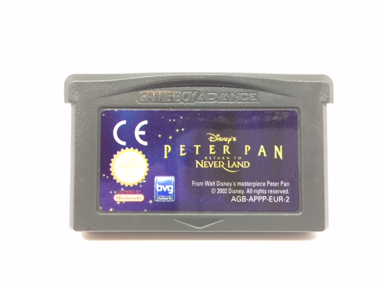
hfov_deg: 61.7
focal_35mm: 29
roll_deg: +2.2
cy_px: 142
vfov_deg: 48.2
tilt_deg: -39.0
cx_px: 189
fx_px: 317
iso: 50
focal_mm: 4.15
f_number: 2.2
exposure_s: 1/17
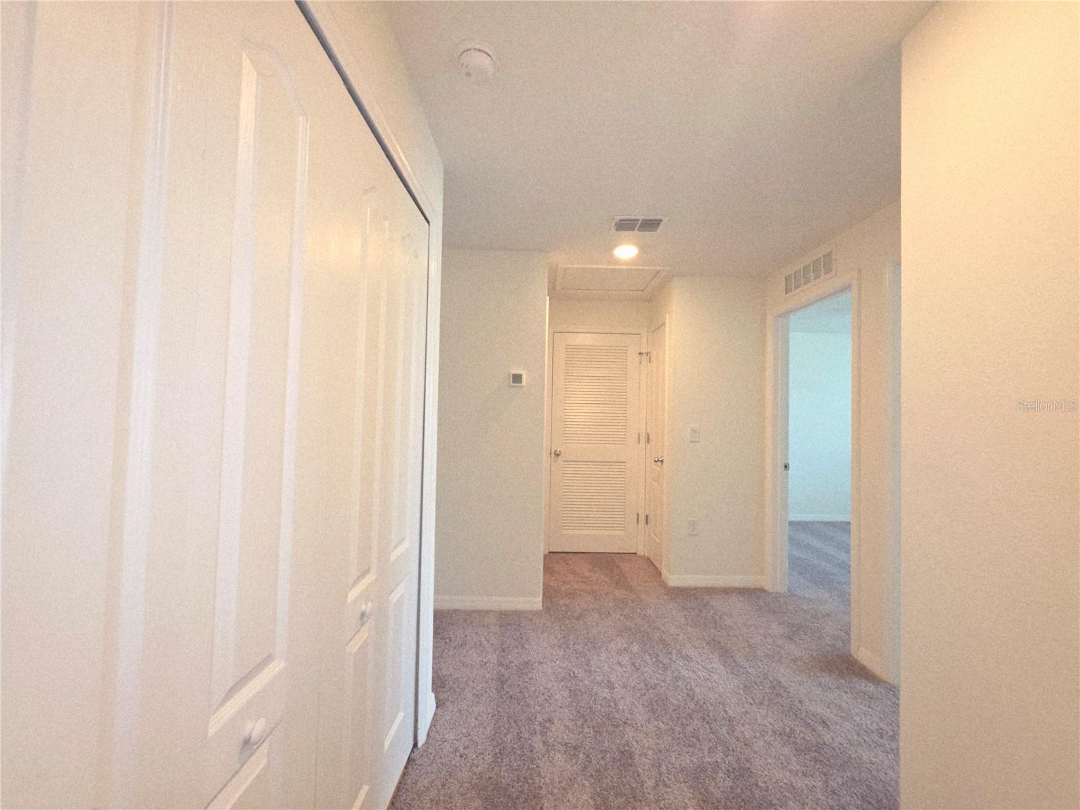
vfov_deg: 89.9
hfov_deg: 106.2
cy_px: 405
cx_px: 540
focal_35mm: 13
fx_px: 406
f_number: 1.9
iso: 160
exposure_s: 1/60
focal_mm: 2.2
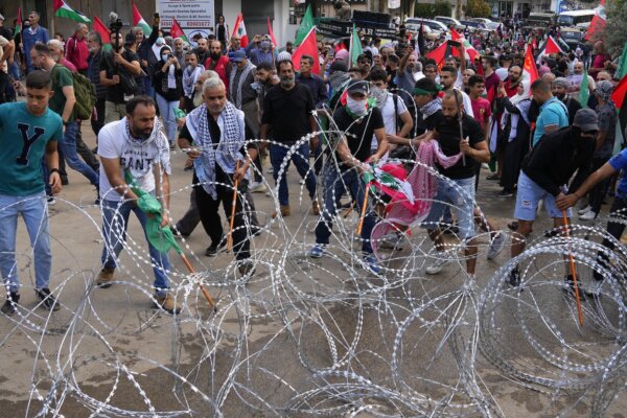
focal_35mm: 36
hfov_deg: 53.1
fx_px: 627
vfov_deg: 36.9
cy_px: 209
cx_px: 314
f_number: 5.6
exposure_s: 1/400
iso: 400
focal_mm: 24
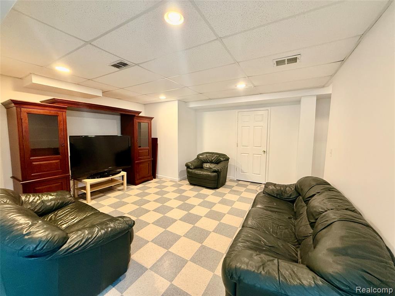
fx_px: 160
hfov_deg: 102.1
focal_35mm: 14
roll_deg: -0.5
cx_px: 198
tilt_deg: -5.3
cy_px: 148
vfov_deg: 85.7
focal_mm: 2.22
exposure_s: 1/60
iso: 320
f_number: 2.2
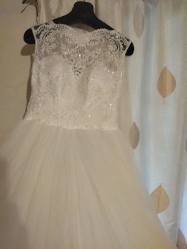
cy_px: 124
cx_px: 94
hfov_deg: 51.4
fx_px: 194
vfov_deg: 65.3
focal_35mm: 27
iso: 341
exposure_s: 1/33
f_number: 1.79
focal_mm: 4.74
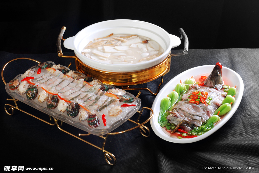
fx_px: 648
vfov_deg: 15.2
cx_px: 130
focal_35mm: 90
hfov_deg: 22.6
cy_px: 86
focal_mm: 60
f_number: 13
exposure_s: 1/160
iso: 160
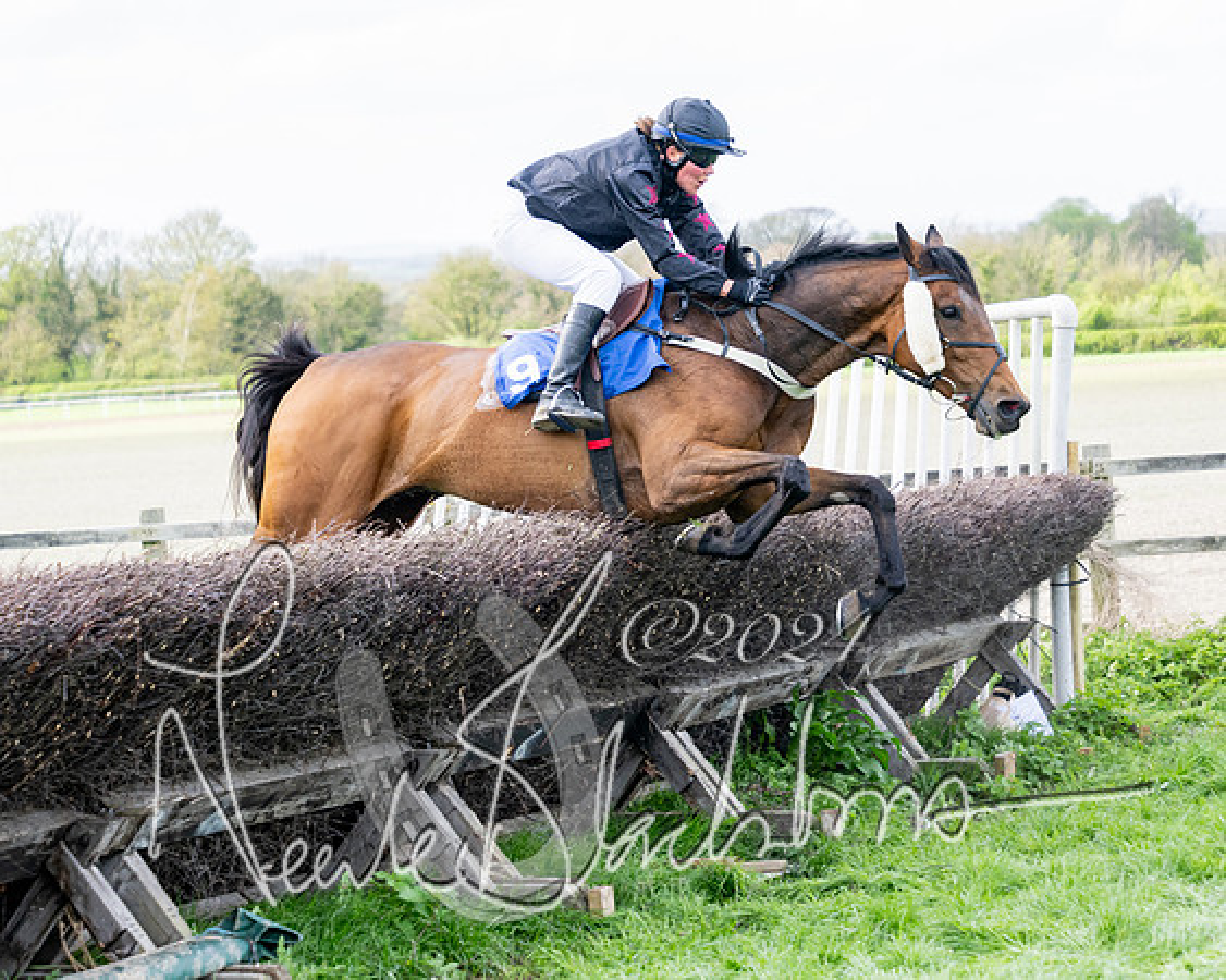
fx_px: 3876
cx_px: 510
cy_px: 389
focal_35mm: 107
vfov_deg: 14.4
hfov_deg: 18.0
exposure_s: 1/1000
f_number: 3.5
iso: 400
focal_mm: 70
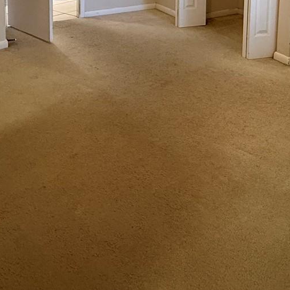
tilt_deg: -5.7
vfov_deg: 35.3
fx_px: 370
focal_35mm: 39
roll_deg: -1.3
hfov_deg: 42.8
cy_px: -44
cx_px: 157
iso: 320
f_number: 2.2
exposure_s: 1/60
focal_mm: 2.22
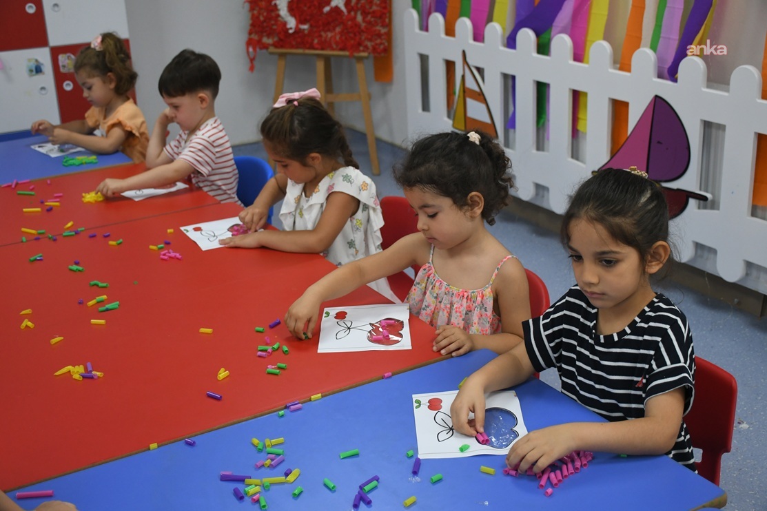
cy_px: 256
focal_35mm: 45
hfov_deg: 43.6
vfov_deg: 29.9
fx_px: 959
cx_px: 384
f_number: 4
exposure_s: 1/250
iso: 1250
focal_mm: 30
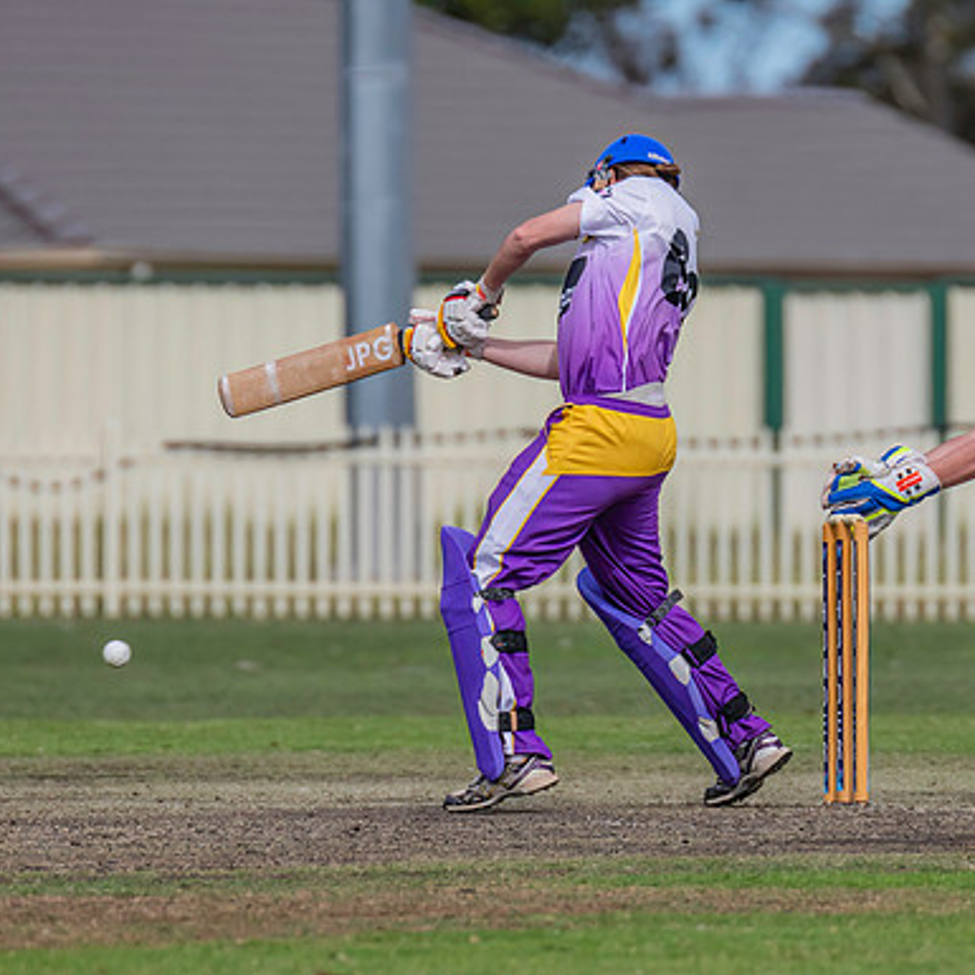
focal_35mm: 820
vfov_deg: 2.1
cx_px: 543
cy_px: 491
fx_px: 26130
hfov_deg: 2.1
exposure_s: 1/2500
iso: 800
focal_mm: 600
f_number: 7.1
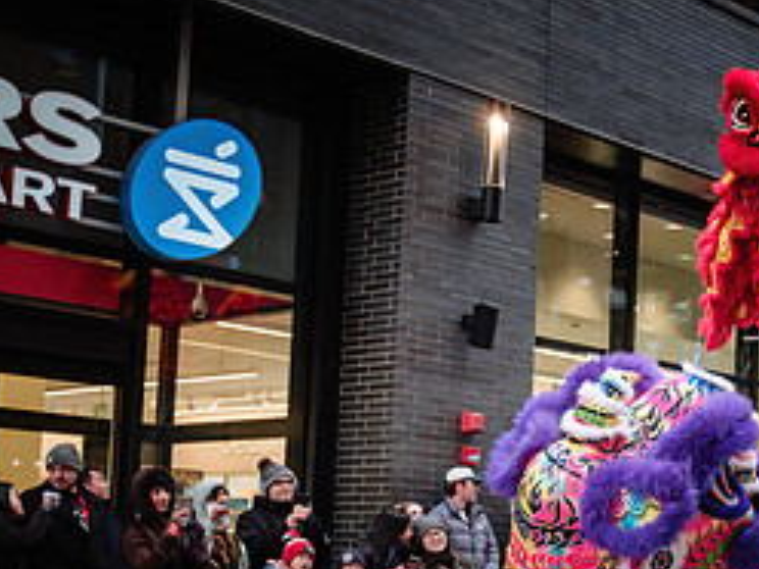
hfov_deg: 26.5
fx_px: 1557
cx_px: 684
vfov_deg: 20.4
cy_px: 474
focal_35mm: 71
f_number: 2.8
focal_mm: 19.4
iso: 160
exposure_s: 1/250
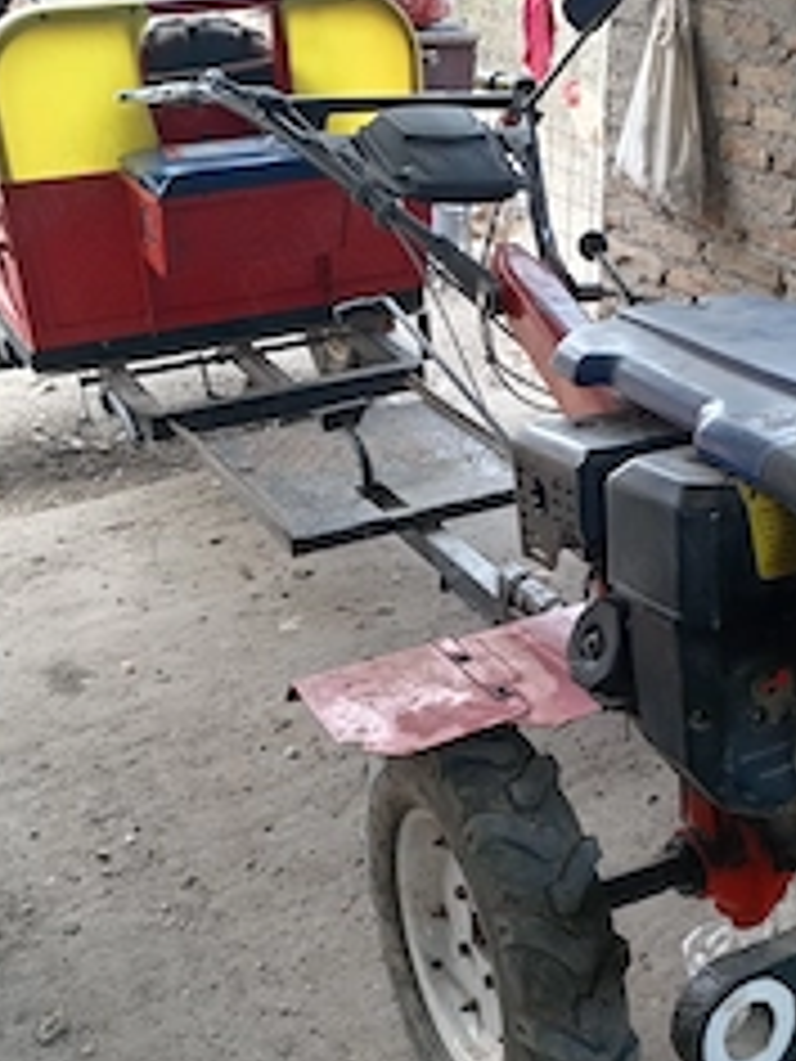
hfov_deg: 32.6
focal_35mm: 44
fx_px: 1349
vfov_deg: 42.8
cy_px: 611
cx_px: 535
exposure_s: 1/33.3
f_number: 1.8
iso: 205
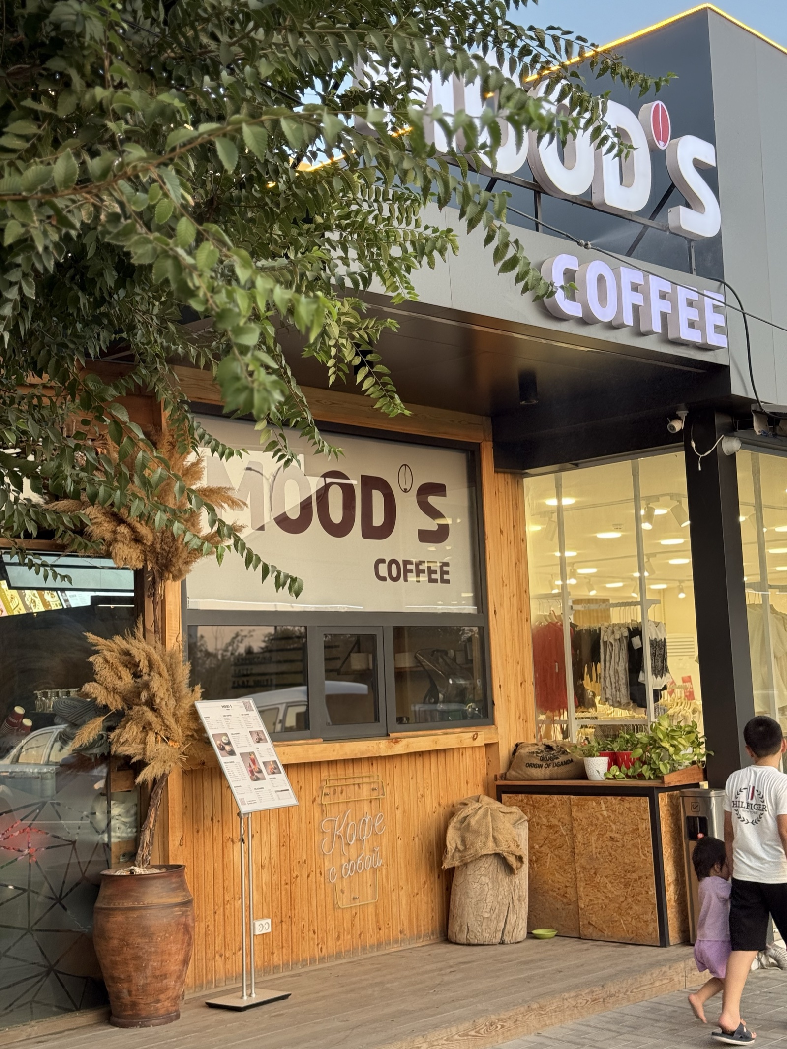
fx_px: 1455
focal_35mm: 48
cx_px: 394
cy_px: 524
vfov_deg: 39.7
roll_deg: +2.5
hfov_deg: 30.3
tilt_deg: +7.2
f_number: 1.78
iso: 100
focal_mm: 6.76
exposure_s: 1/205
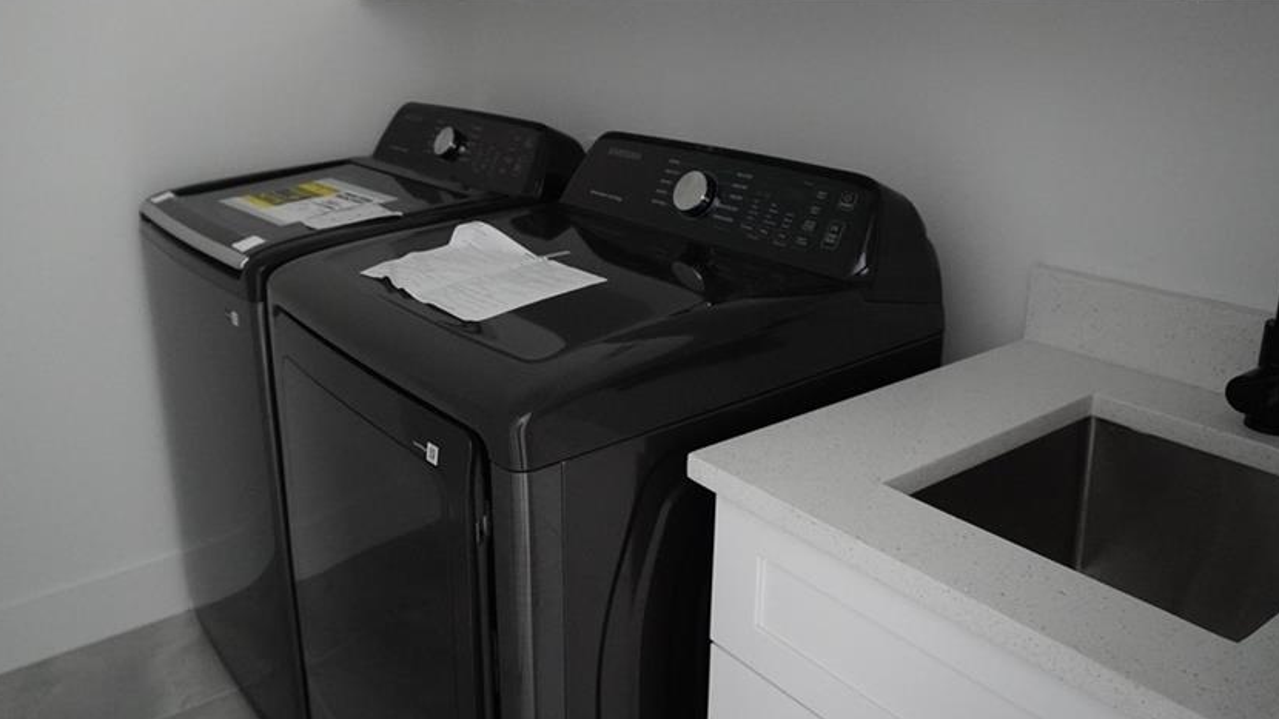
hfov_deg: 62.3
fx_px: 1051
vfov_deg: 37.6
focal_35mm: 31
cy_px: 285
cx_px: 546
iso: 4000
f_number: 3.5
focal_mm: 16
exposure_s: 1/160
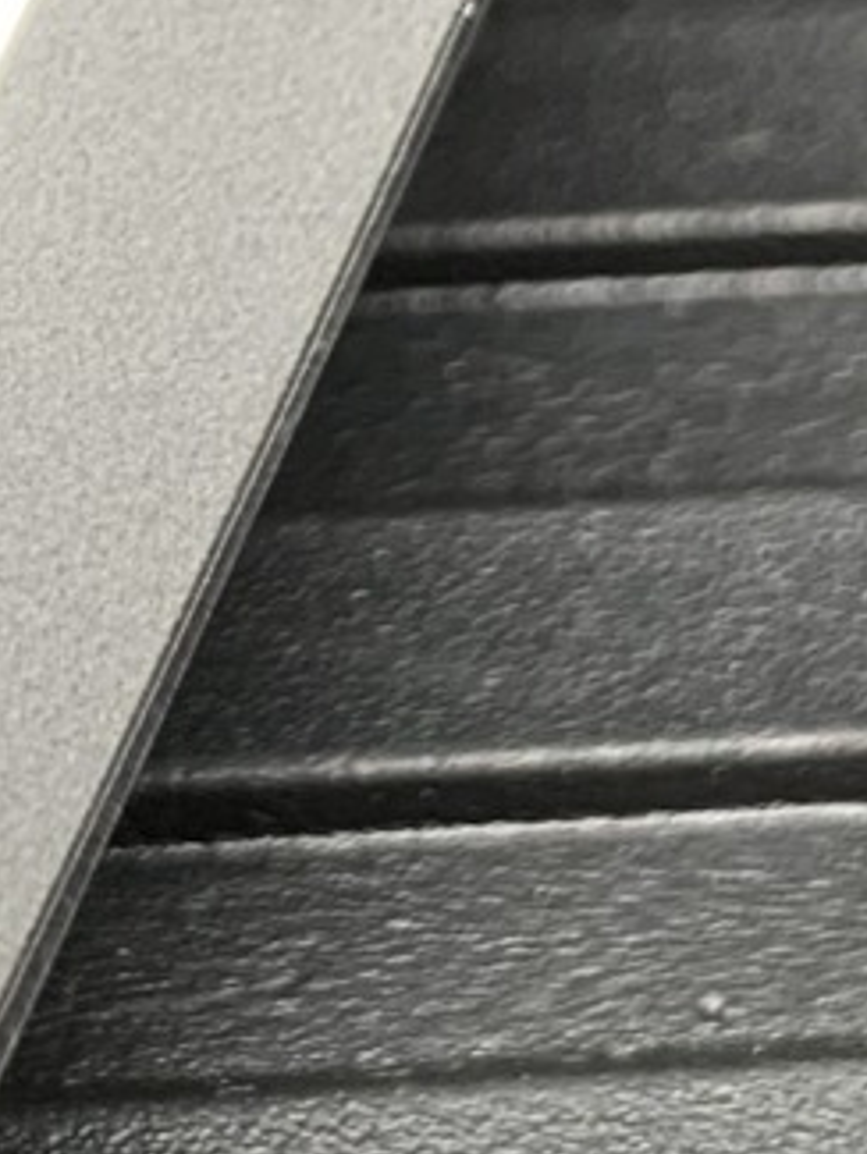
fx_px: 5473
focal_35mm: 164
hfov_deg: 8.9
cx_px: -206
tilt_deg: -45.2
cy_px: 316
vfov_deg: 12.0
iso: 64
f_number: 1.8
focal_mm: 4.25
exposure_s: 1/60
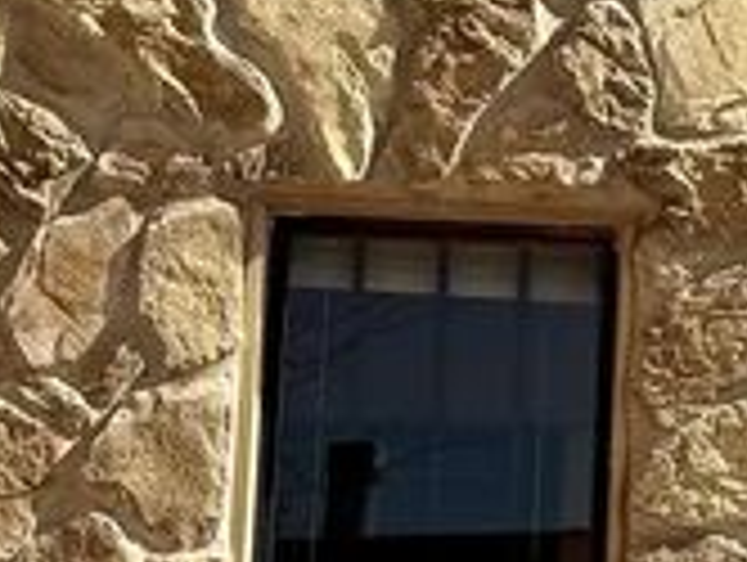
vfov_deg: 10.0
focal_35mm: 148
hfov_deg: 12.5
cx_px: 1202
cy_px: 220
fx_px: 3198
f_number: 1.78
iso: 80
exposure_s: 1/4167
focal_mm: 6.76
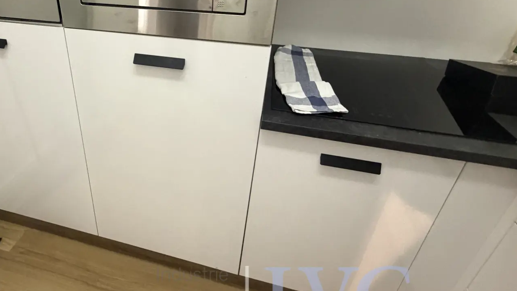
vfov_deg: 48.5
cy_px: 92
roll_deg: +1.9
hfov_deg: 76.7
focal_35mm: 23
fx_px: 315
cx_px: 181
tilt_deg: -24.6
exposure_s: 1/50
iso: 400
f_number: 2.2
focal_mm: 2.22
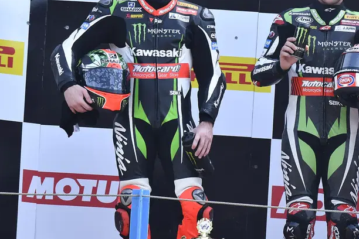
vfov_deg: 1.7
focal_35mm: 794
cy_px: 109
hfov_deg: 2.6
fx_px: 7917
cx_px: 276
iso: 800
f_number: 5.6
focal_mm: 270
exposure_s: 1/1000
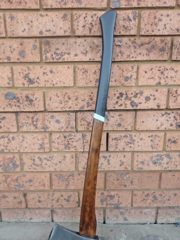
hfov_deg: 49.7
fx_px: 194
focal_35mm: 28
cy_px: 132
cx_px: 82
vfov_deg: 63.3
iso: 487
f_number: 1.7
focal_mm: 4.71
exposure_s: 1/60
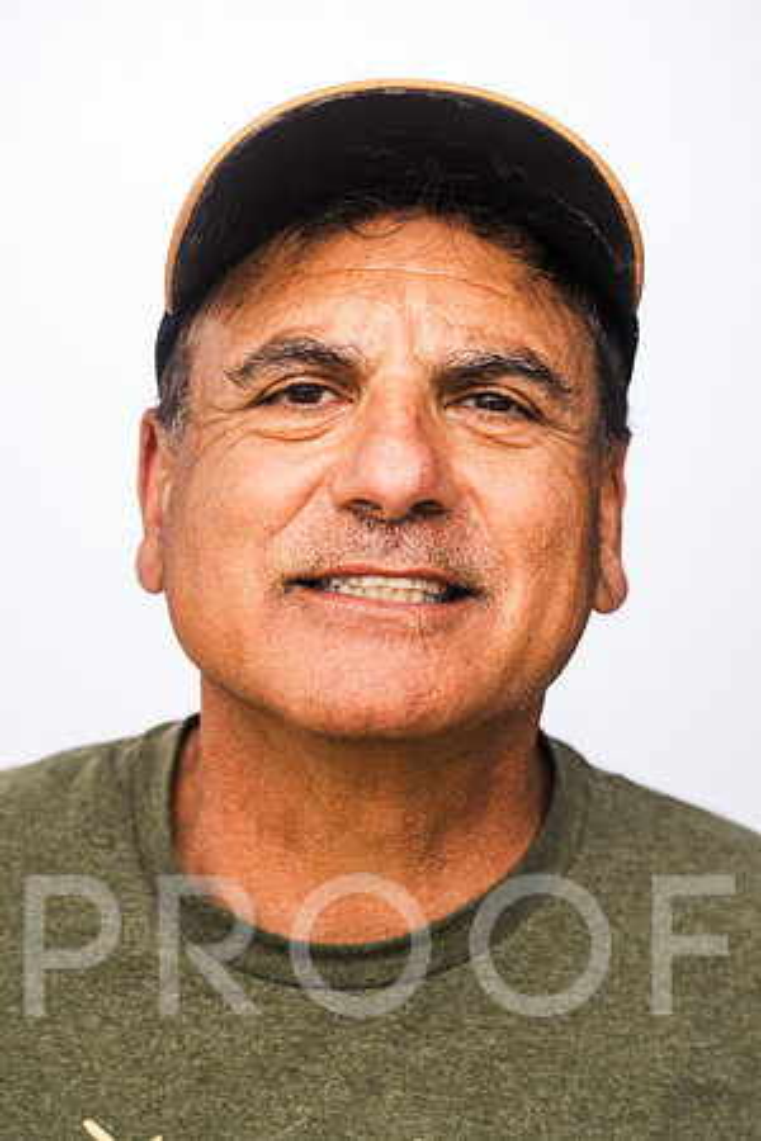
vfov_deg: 24.5
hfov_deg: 16.5
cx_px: 380
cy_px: 570
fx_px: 2632
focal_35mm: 83
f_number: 4.5
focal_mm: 83
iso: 100
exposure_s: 1/250
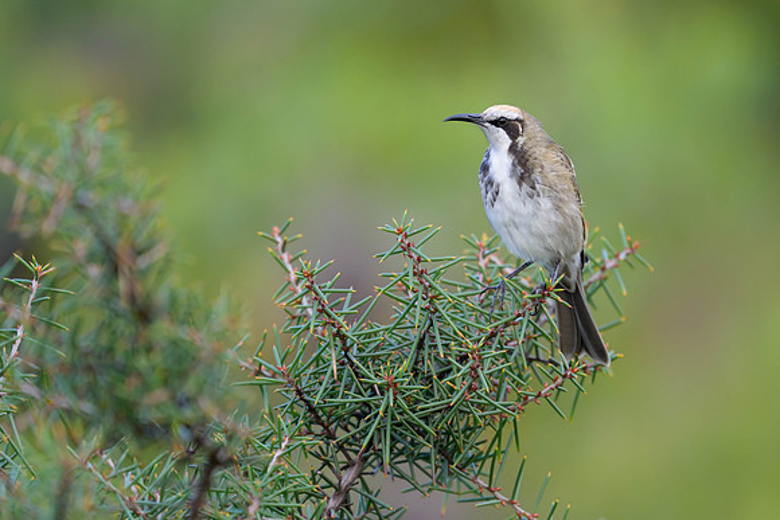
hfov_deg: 2.1
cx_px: 489
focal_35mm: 965
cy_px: 307
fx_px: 20904
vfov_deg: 1.4
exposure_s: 1/400
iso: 360
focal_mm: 560
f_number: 4
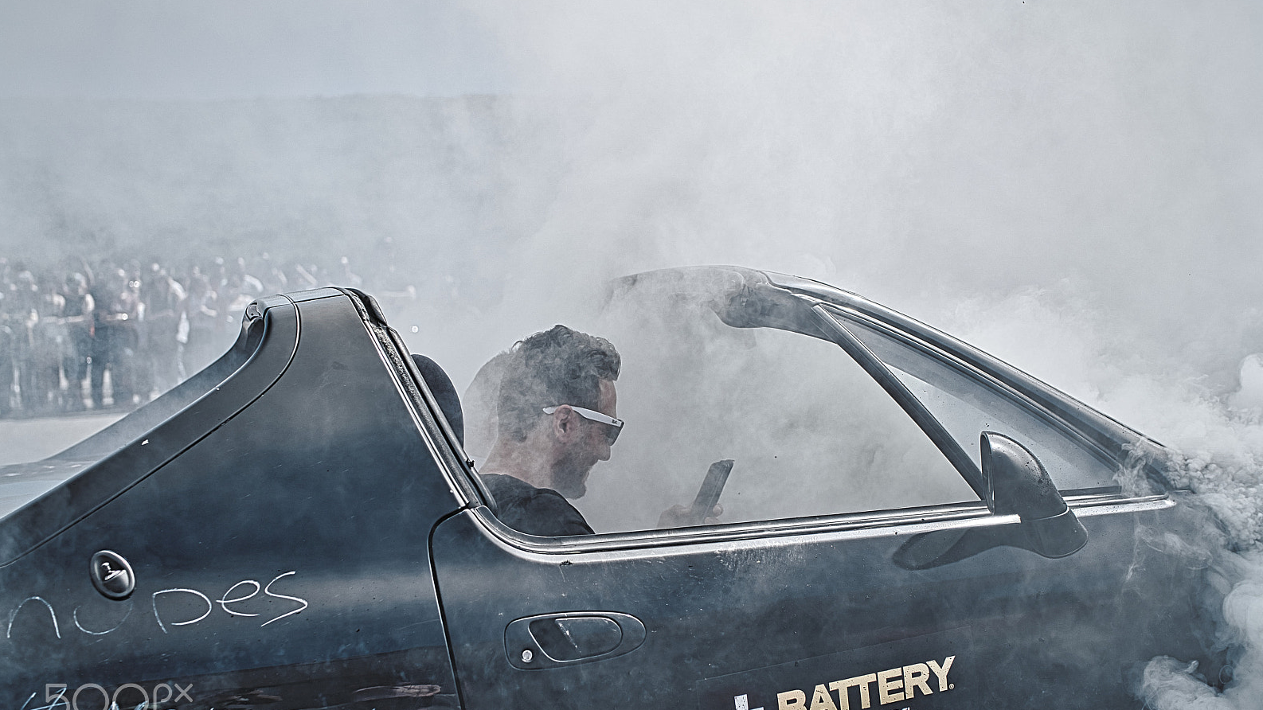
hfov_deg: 54.0
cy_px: 381
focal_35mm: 37
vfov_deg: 32.0
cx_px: 632
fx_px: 1239
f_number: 2.8
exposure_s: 1/800
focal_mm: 35
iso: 100
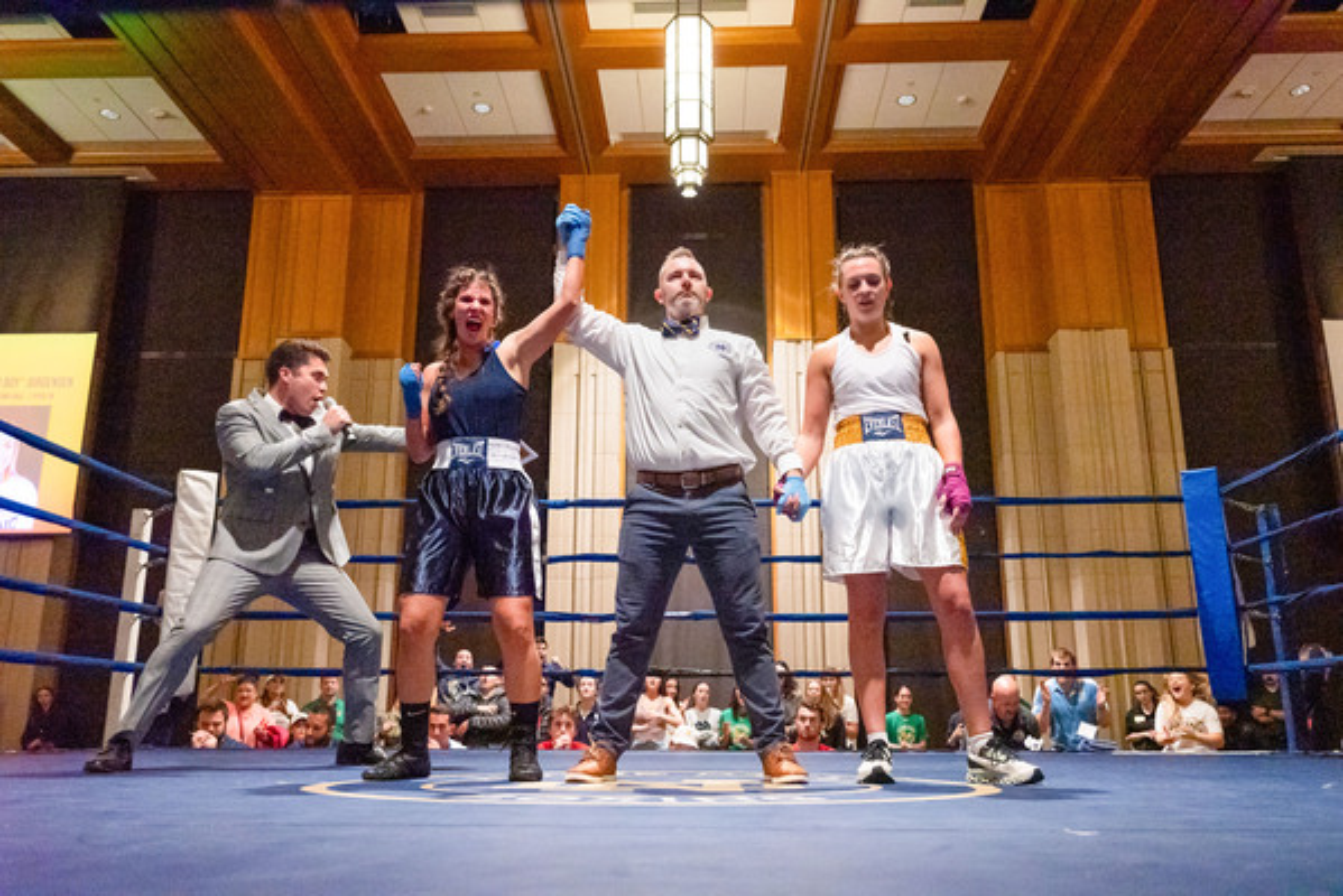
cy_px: 448
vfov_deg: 45.7
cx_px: 672
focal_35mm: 28
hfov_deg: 64.5
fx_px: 1064
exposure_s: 1/500
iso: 16000
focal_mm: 28.5
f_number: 4
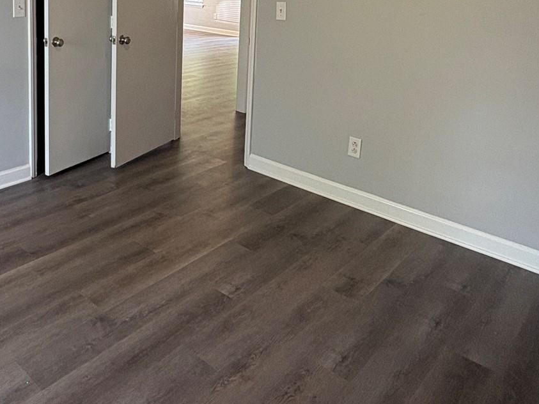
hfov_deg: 53.3
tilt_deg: -7.2
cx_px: 199
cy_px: 38
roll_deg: -2.4
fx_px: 529
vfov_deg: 38.8
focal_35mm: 34
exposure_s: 1/60
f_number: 2.2
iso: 200
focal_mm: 2.22
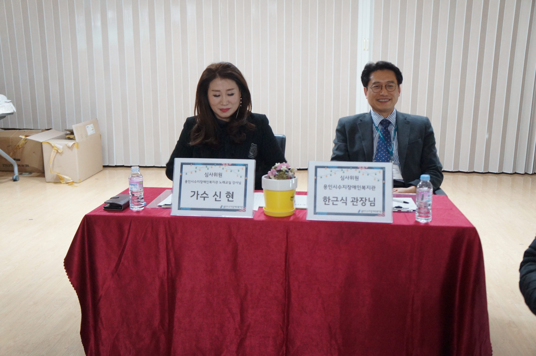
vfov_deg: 36.8
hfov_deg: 53.2
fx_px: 535
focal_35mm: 36
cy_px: 178
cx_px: 268
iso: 3200
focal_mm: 24
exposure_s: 1/40
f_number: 4
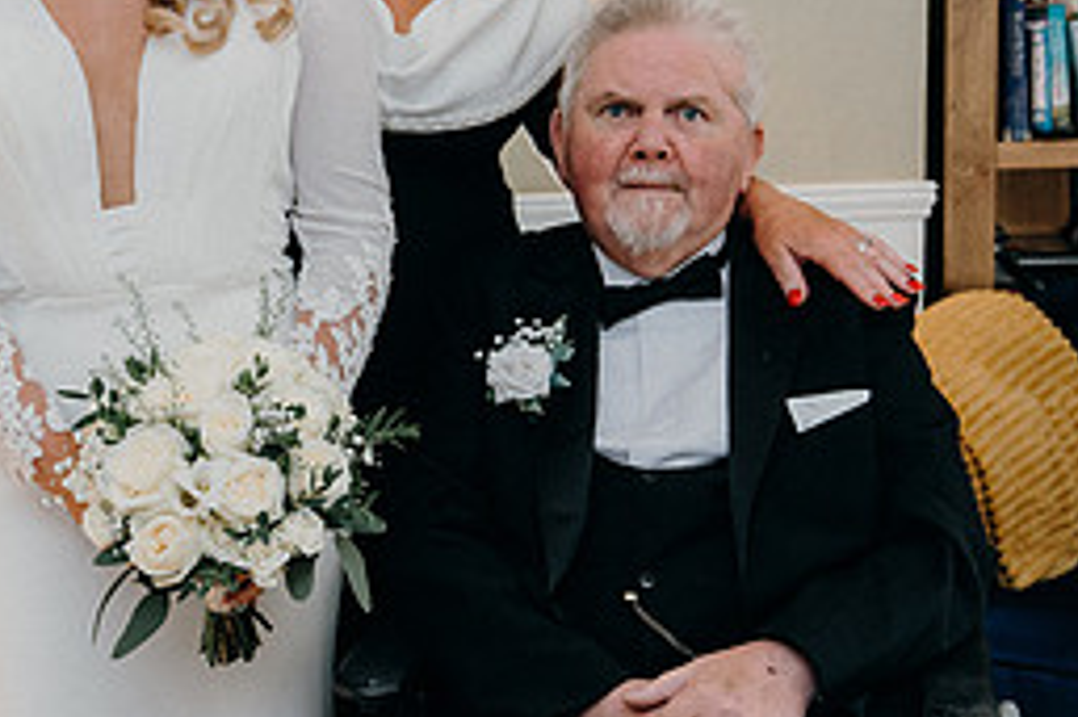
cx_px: 403
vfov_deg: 19.4
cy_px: 229
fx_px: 2095
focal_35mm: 70
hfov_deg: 28.8
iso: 2000
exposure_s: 1/200
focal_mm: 31
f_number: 3.5
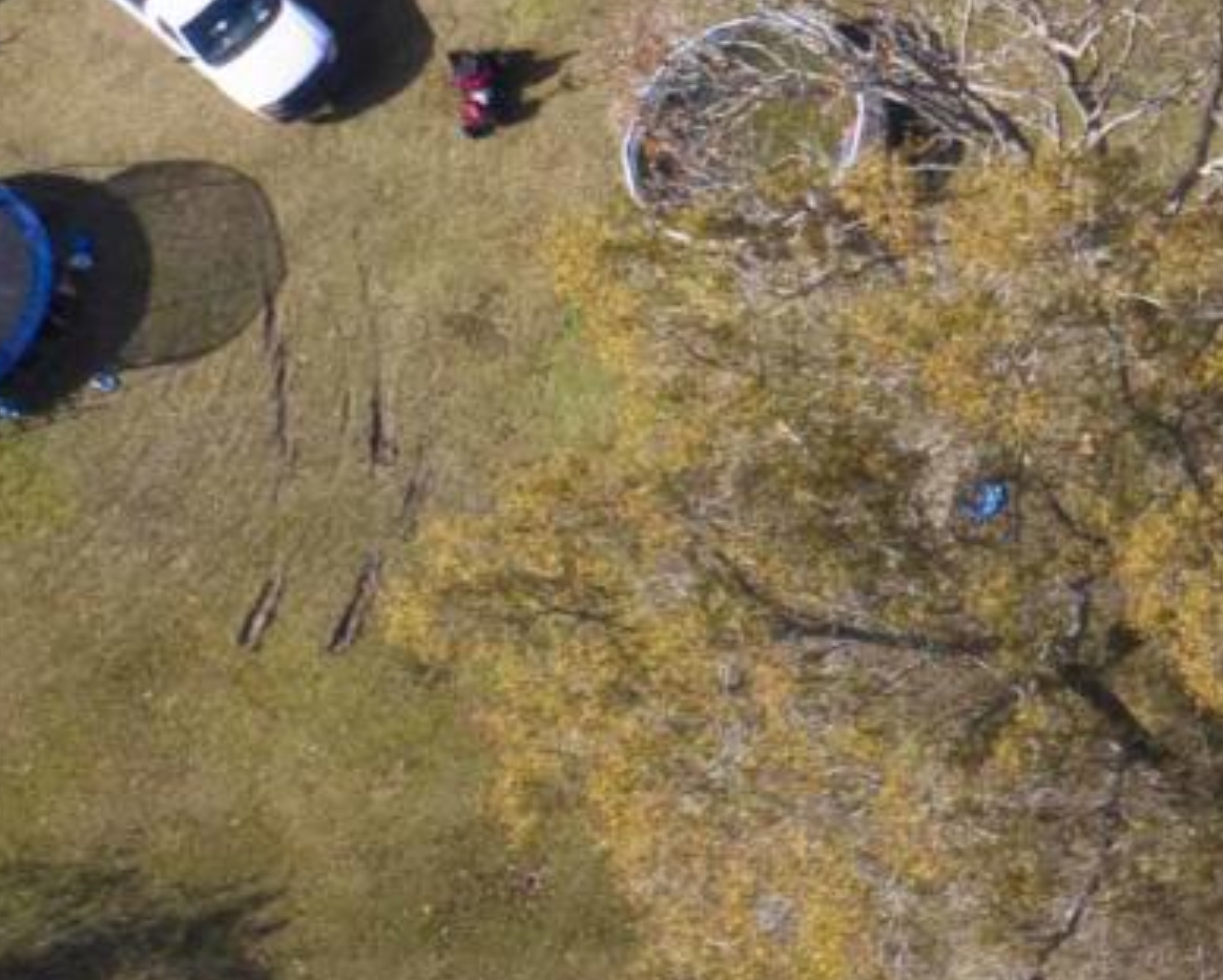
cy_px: 665
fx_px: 7353
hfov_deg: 7.5
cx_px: 4425
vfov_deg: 7.6
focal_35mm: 203
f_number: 5.6
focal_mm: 10.26
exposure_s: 1/400
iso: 100
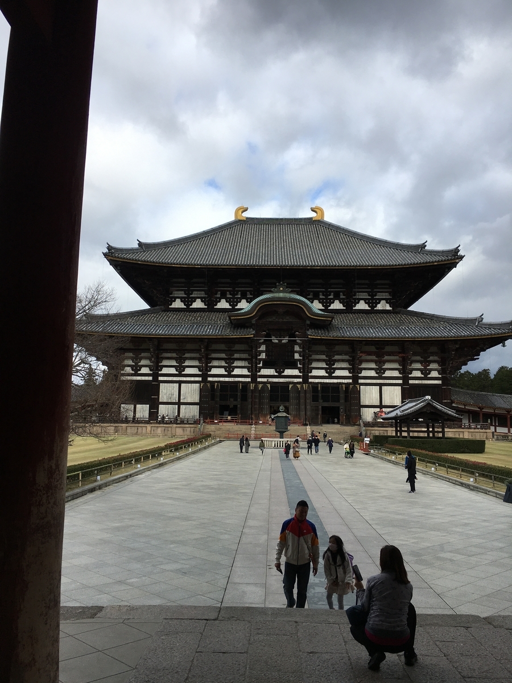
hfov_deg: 48.2
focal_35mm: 29
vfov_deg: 61.7
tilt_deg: +7.9
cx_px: 256
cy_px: 342
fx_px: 572
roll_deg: +0.4
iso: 25
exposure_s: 1/1183
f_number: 2.2
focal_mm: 4.15
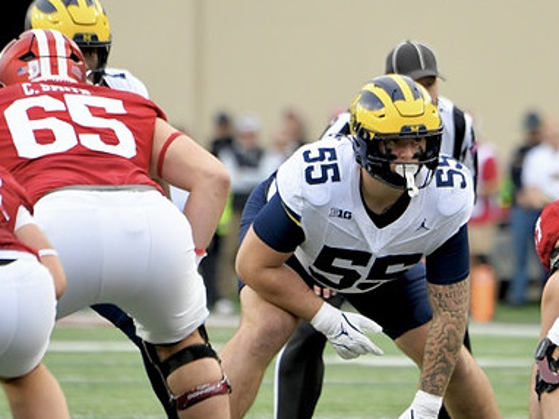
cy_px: 201
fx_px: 13782
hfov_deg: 2.3
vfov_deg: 1.7
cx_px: 353
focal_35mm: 854
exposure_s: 1/1000
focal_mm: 390
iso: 2000
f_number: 5.6
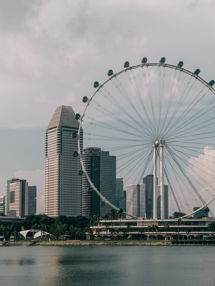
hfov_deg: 21.6
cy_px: 147
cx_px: 123
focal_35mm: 68
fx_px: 563
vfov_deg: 28.6
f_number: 3.5
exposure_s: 1/640
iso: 250
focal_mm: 30
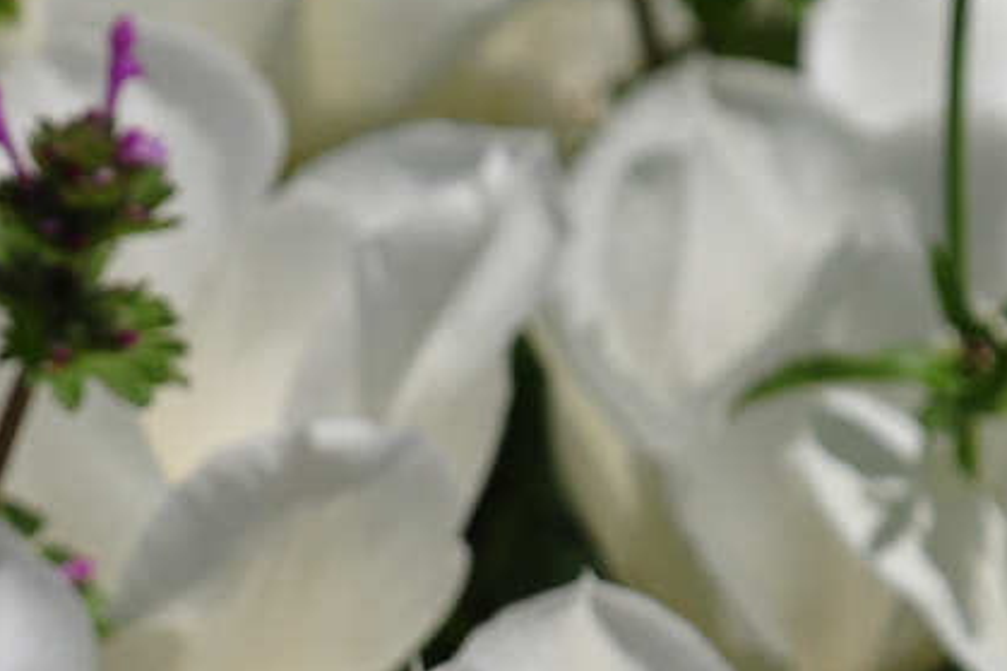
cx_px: -255
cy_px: 934
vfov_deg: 1.8
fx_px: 21610
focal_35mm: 773
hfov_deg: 2.7
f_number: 6.3
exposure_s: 1/800
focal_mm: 135
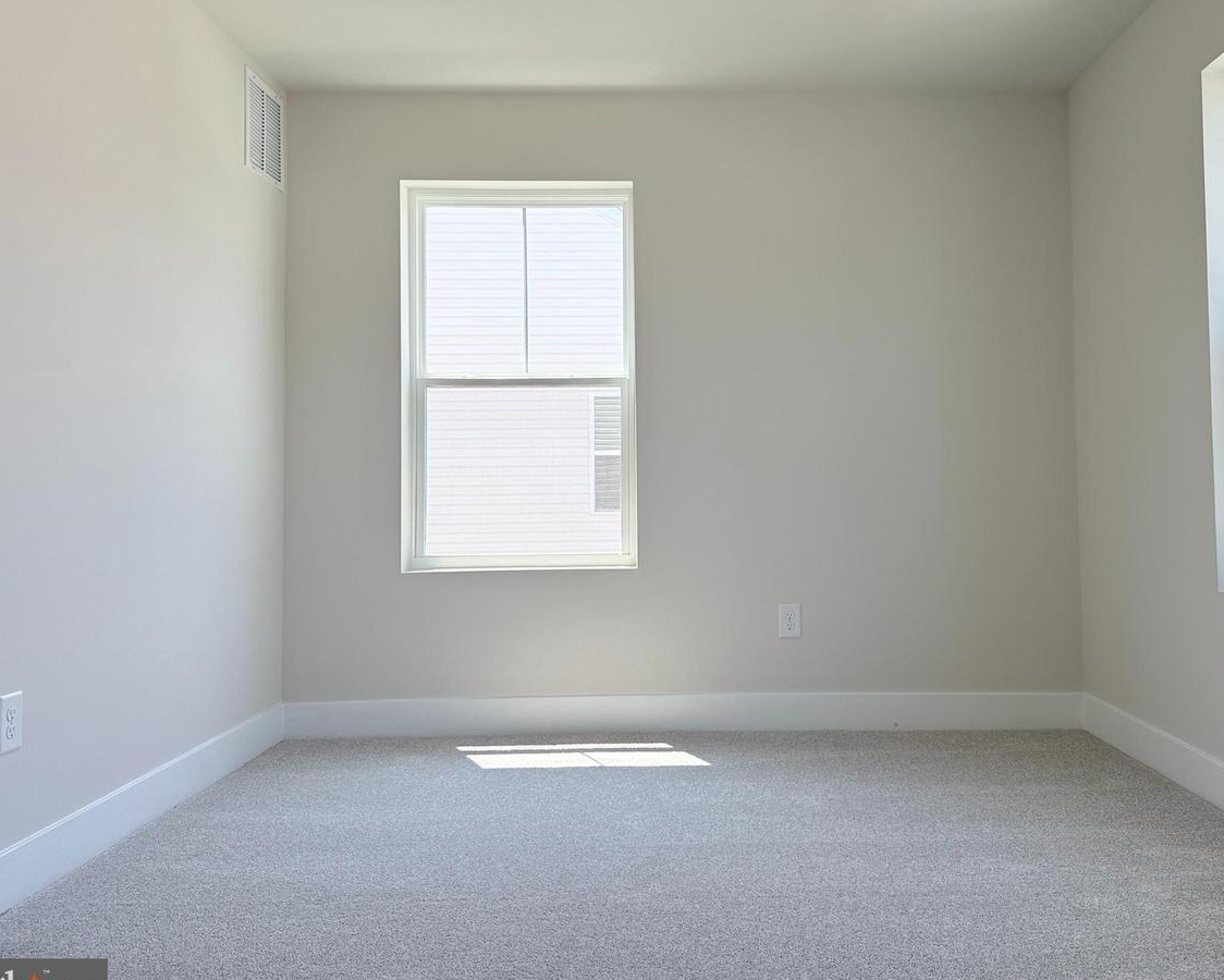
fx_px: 1087
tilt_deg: +2.5
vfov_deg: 48.4
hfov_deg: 58.5
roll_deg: +0.0
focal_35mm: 30
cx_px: 700
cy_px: 433
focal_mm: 6.76
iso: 100
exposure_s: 1/920
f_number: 1.78
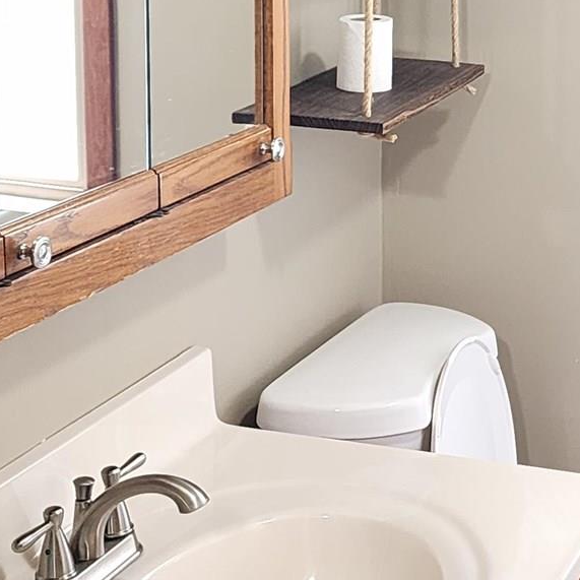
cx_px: 546
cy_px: 27
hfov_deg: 20.6
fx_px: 1554
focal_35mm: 82
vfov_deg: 20.6
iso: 500
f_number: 1.8
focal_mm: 6.4
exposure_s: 1/60
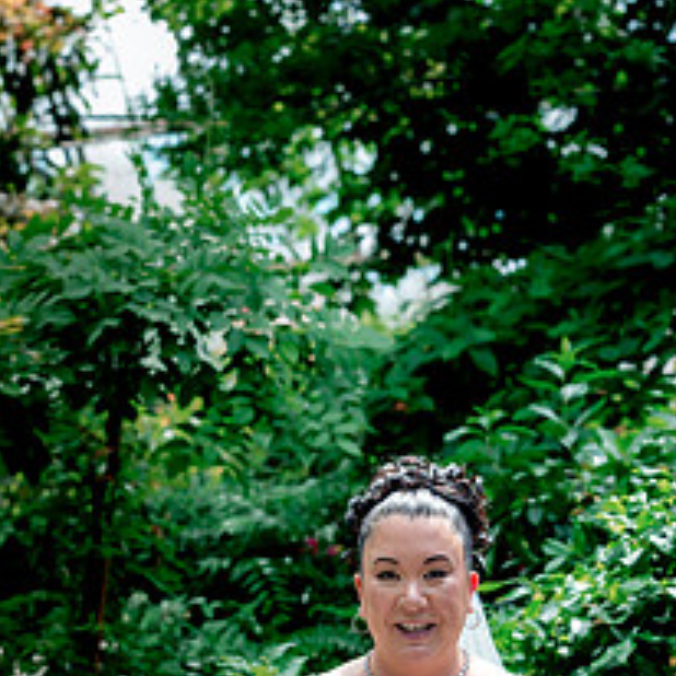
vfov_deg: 18.6
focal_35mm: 93
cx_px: 436
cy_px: 450
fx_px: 2055
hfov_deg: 18.6
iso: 640
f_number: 3.5
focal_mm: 50
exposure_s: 1/640
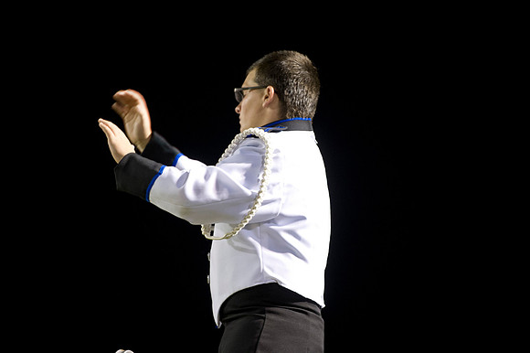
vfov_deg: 7.8
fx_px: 2575
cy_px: 176
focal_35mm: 175
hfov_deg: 11.8
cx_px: 265
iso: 3200
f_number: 3.2
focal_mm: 175
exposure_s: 1/125
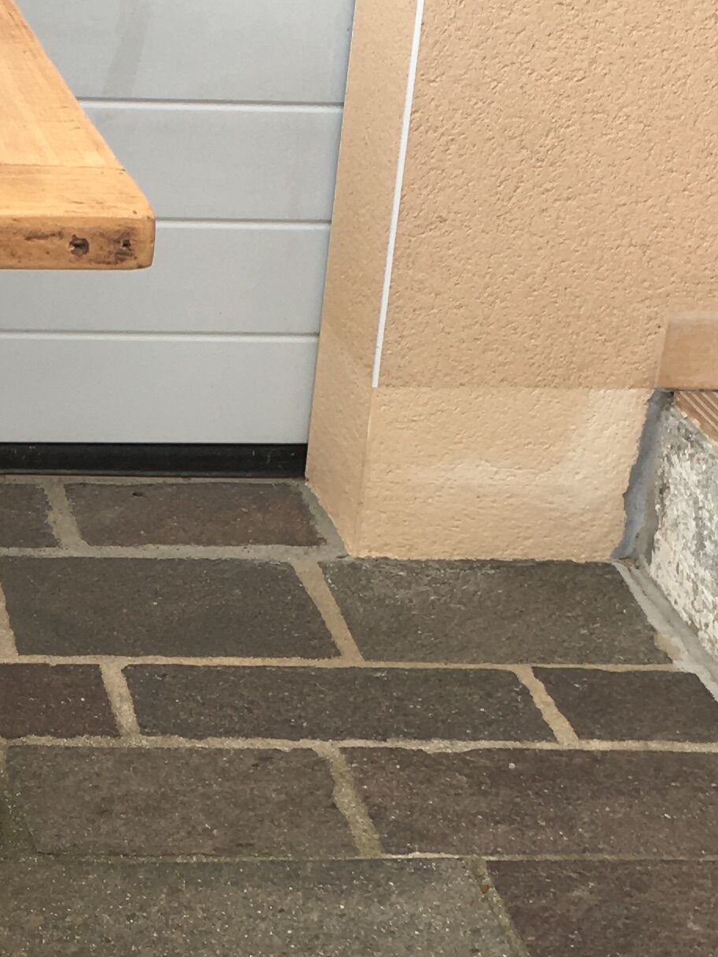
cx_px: -31
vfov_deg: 20.3
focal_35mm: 96
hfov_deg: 15.1
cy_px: 719
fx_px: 2654
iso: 25
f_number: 2.2
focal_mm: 4.15
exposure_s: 1/151
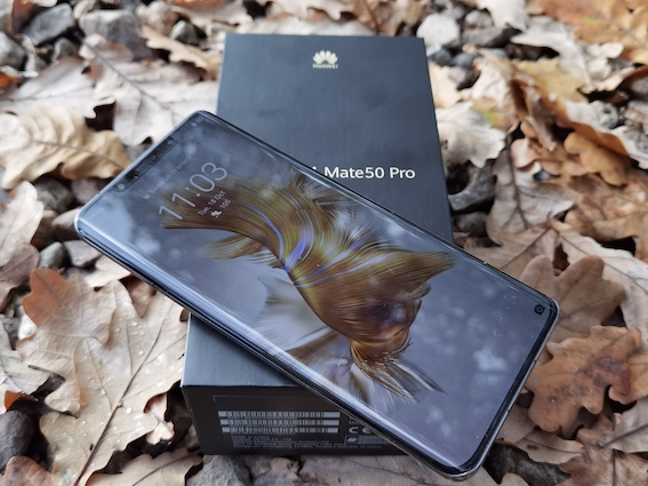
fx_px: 655
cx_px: 324
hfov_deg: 52.6
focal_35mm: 35
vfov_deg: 40.7
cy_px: 243
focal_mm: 6.71
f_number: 1.9
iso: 50
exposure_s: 1/362
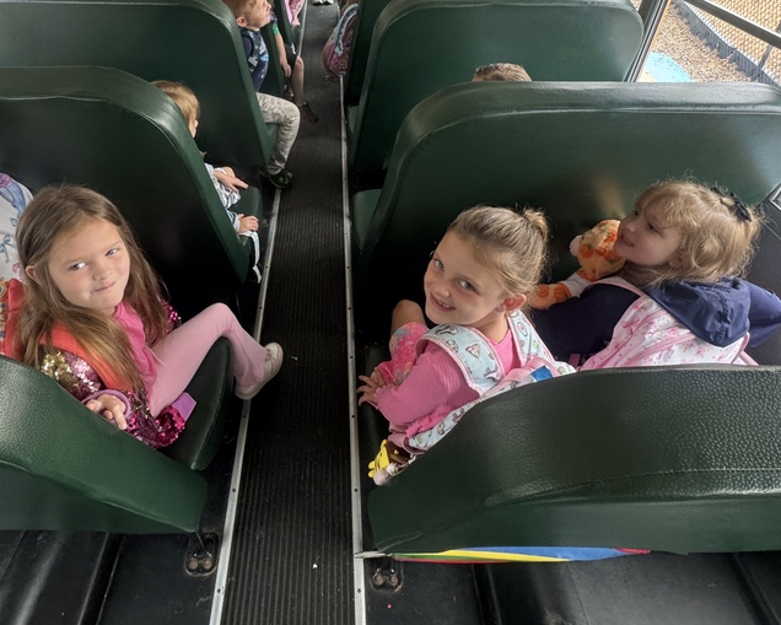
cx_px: 333
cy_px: 210
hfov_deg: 74.6
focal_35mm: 22
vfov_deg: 61.7
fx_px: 509
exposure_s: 1/73
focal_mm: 2.22
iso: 320
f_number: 2.2
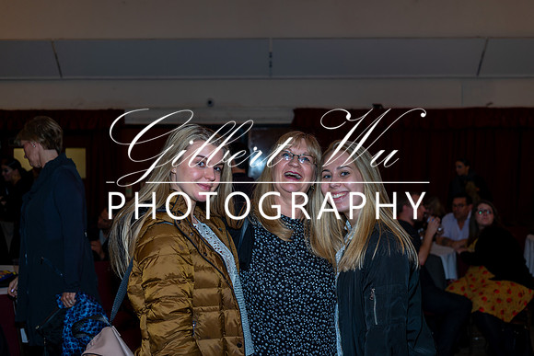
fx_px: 519
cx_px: 267
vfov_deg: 37.9
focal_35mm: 35
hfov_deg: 54.4
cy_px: 178
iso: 200
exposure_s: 1/60
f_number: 3.2
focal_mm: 35
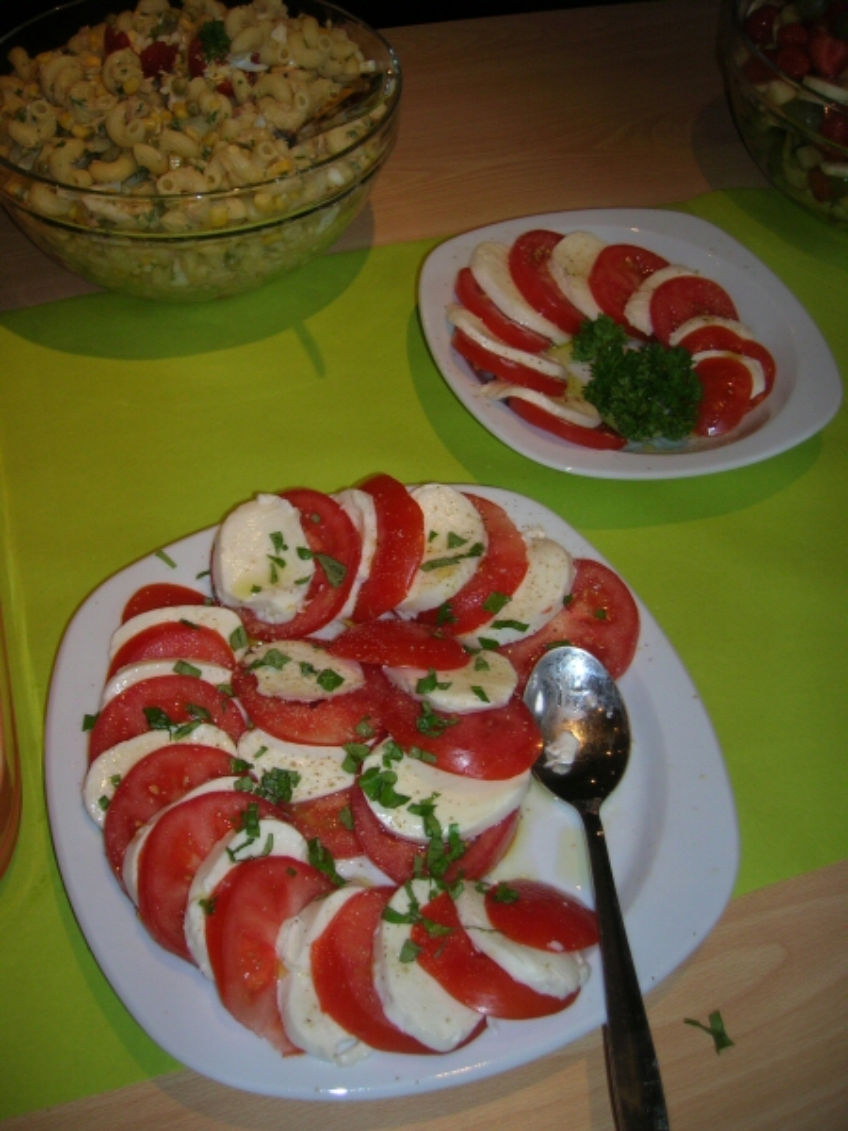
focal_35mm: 34
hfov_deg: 41.8
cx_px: 424
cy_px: 566
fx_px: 1111
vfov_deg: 54.0
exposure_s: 1/60.1
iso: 50
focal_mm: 5.7
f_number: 2.9
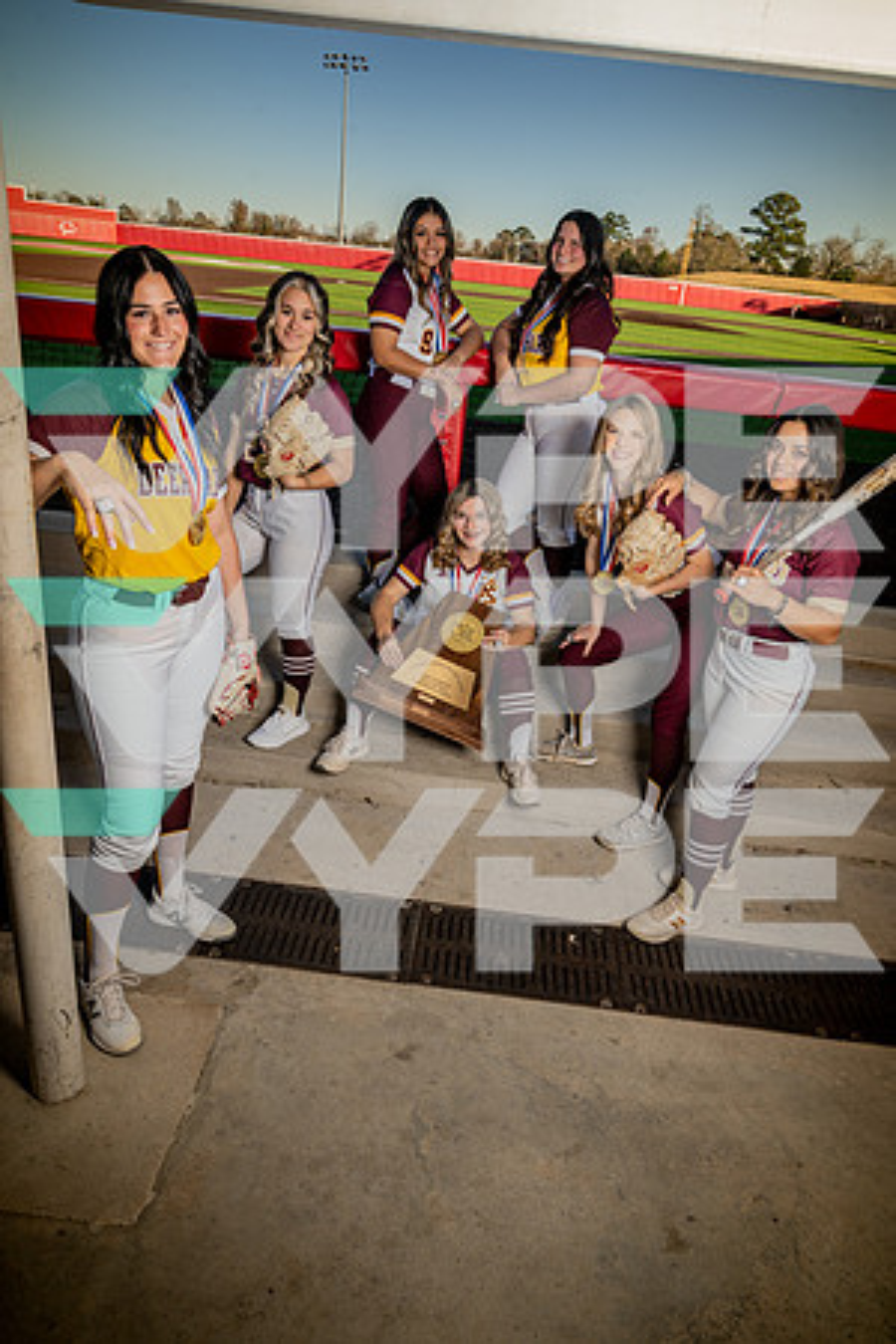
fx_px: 896
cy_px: 672
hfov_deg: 53.1
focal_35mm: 24
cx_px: 448
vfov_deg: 73.7
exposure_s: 1/250
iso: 125
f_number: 9
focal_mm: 24
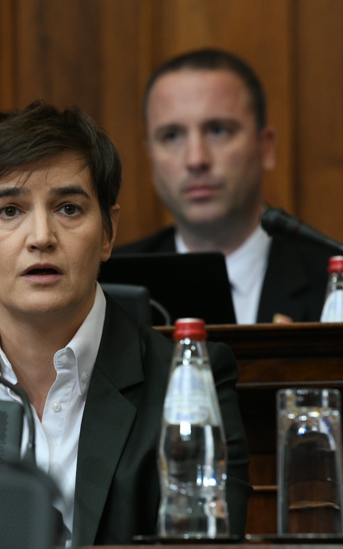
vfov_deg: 6.8
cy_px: 274
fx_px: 4594
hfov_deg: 4.3
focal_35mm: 307
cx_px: 36
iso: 3200
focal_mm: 200
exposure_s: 1/200
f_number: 5.6
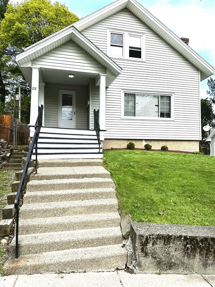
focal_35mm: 24
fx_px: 199
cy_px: 144
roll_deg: -0.7
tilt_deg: +1.3
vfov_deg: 71.6
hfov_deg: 56.8
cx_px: 108
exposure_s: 1/3356
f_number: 1.78
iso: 80
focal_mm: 6.86
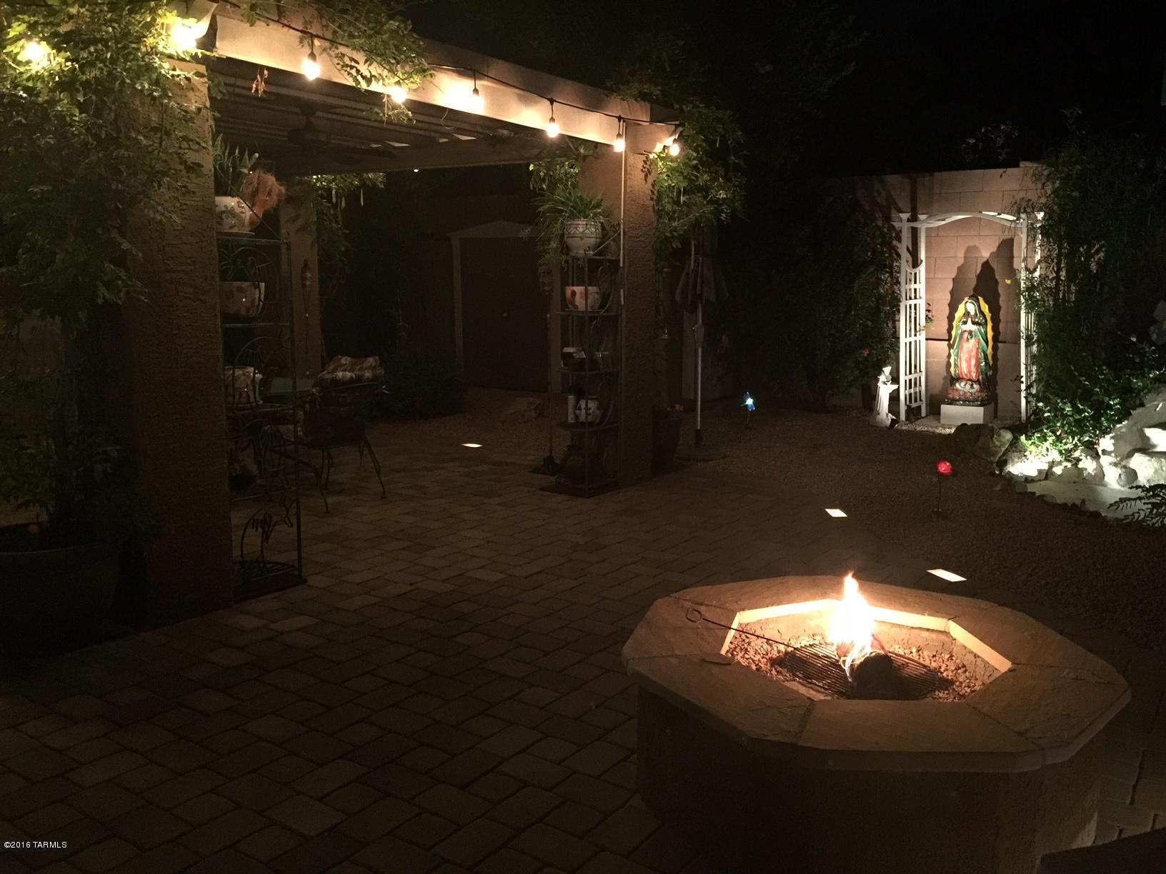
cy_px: 437
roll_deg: -1.9
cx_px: 583
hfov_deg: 61.7
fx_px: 977
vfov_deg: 48.2
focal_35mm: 29
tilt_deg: -8.1
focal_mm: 4.15
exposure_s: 1/4
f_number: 2.2
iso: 250
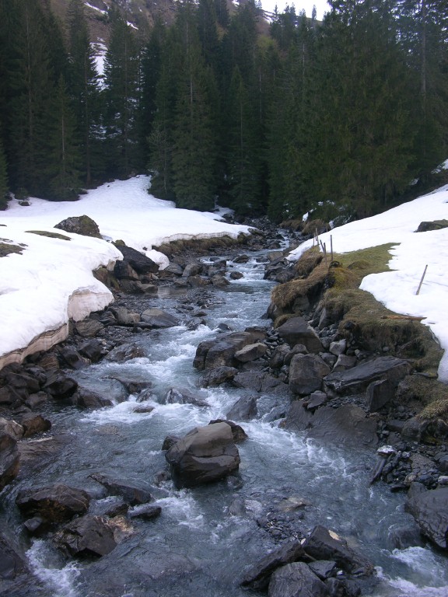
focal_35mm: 35
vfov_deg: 52.6
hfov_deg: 40.7
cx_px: 224
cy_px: 298
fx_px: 604
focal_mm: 8.9
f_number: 3.5
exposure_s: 1/76.4
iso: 50
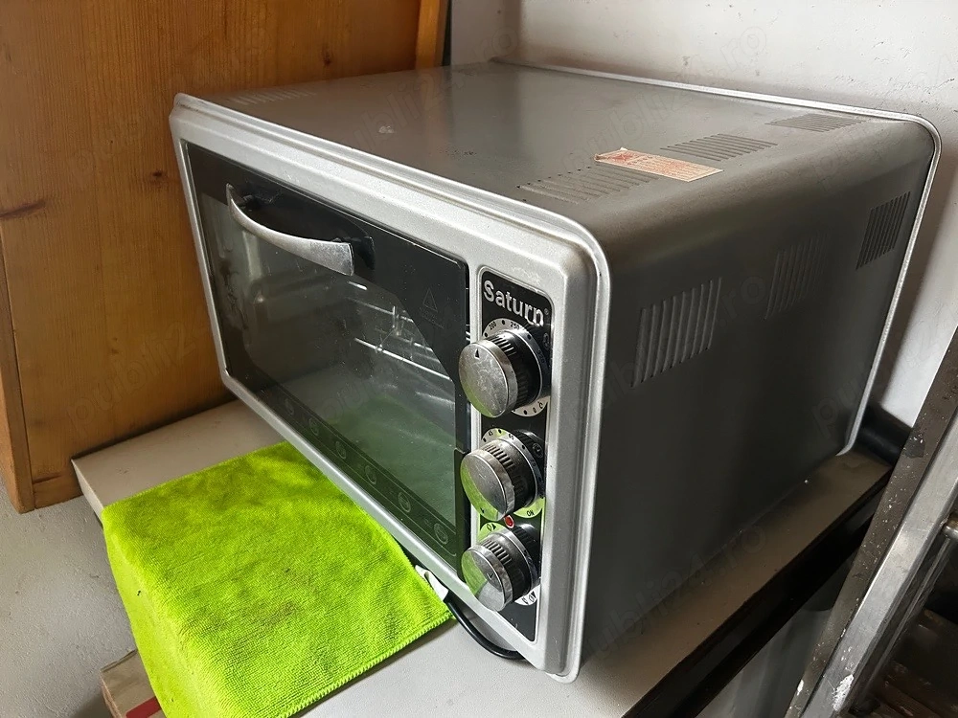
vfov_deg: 53.1
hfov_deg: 67.3
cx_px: 479
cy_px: 359
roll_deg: +2.3
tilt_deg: -28.9
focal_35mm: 26
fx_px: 720
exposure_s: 1/60
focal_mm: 5.7
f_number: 1.5
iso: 320
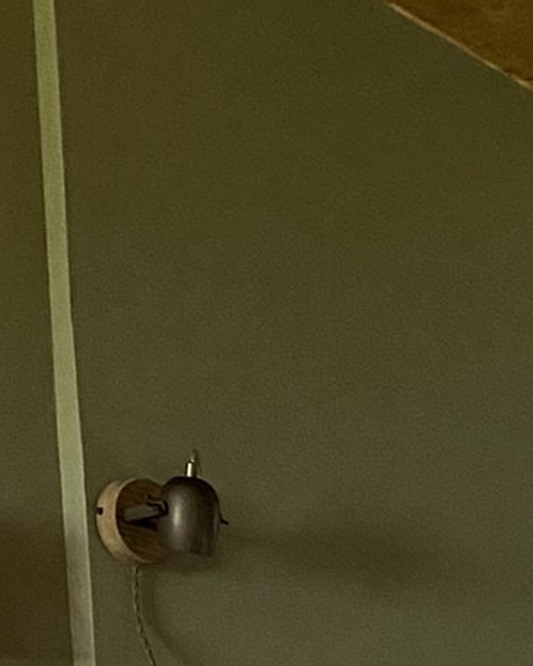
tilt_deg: -12.4
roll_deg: +1.9
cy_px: 1401
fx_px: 2247
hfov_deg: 13.1
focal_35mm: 114
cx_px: 697
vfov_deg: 13.8
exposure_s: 1/30
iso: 640
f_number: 1.8
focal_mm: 4.25
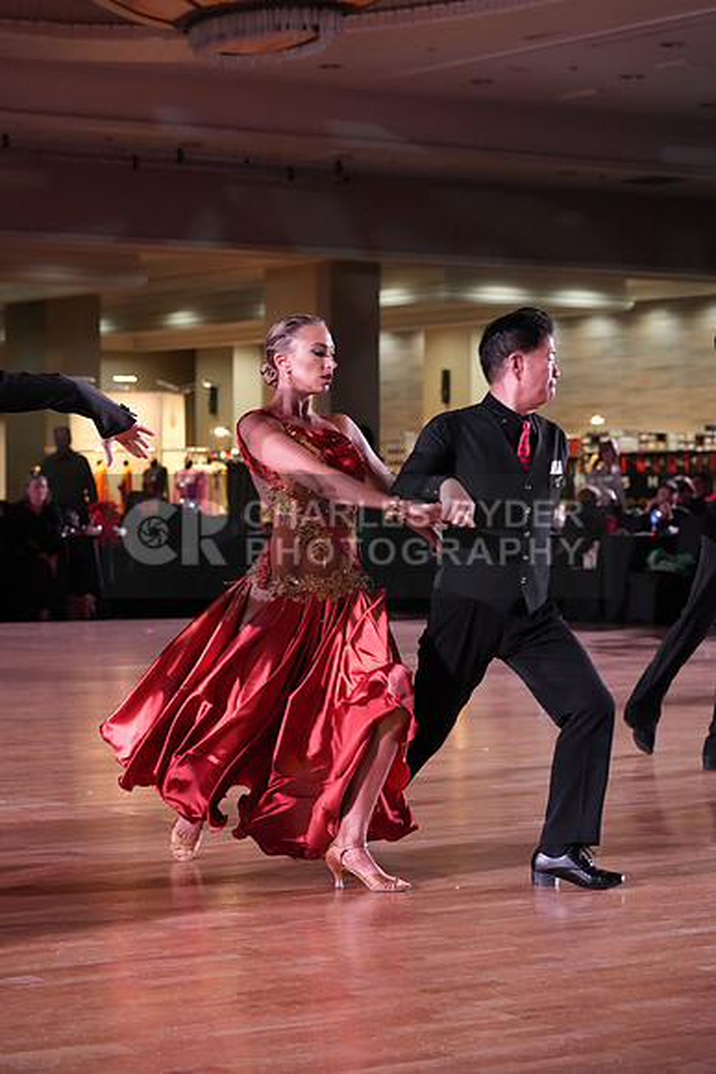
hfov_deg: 15.0
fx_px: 2713
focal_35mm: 91
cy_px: 537
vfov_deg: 22.4
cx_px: 358
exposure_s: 1/320
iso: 5000
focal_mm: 91
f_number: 5
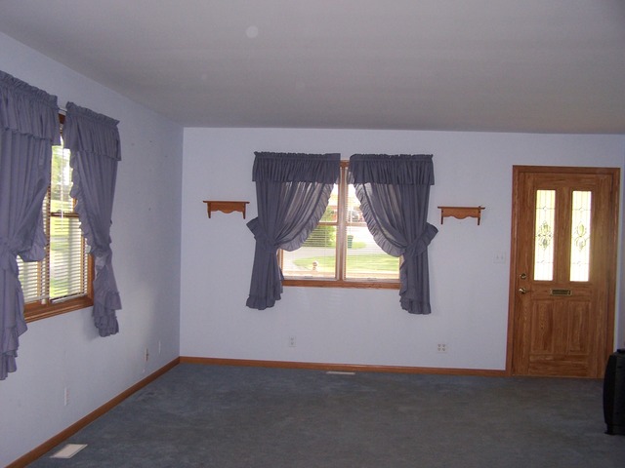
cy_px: 234
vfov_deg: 37.7
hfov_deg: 49.0
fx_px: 686
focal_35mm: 38
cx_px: 312
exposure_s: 1/60
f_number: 2.8
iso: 140
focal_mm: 6.3
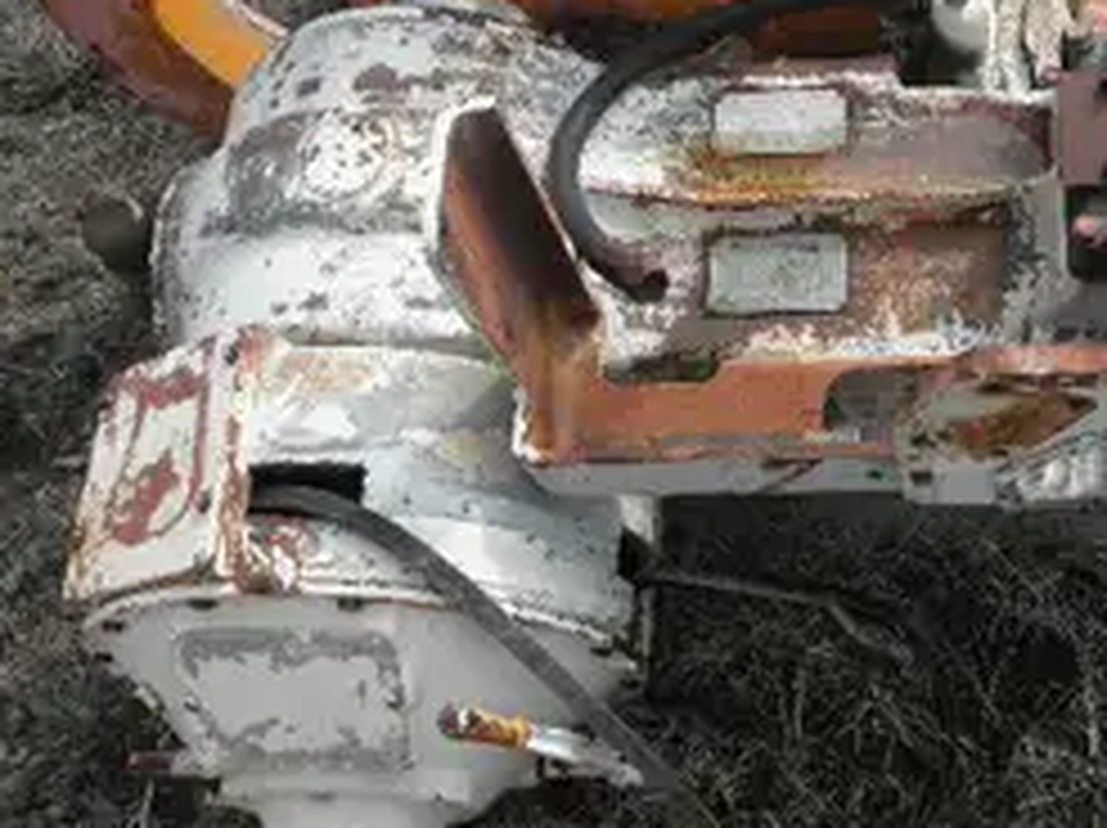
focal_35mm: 57
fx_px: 1821
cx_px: 842
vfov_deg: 25.4
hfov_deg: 33.1
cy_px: 256
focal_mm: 6.1
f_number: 3.2
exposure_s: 1/500
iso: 64
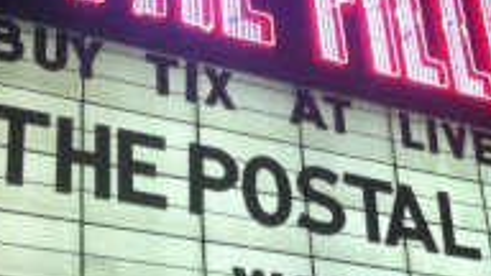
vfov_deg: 12.2
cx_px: 458
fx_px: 1289
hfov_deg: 21.0
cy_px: 239
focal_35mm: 99
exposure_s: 1/60
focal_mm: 3.9
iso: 80
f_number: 2.8
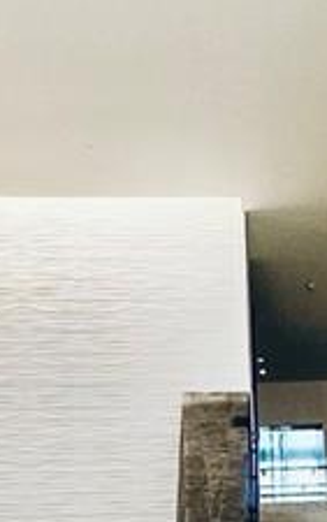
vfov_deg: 24.1
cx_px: 246
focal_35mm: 79
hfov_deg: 16.5
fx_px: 1124
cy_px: 606
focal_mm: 2.22
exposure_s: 1/120
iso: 100
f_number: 2.2
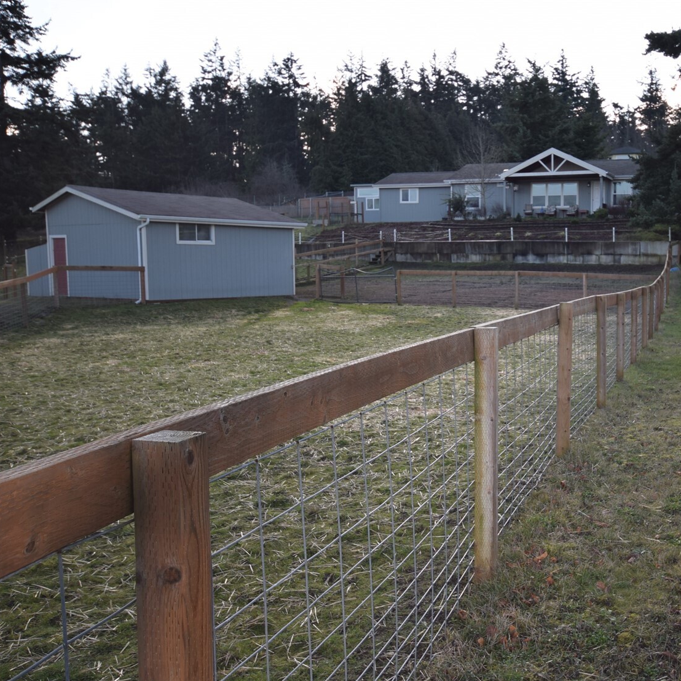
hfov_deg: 41.5
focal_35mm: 39
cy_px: 336
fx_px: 868
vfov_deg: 42.8
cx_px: 513
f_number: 6.3
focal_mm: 20
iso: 100
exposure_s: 1/160
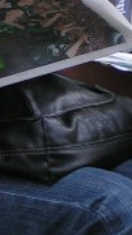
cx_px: 10
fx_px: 2593
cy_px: -9
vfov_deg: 5.2
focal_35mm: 416
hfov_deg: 2.9
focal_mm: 13.2
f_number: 4
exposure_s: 1/100
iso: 50
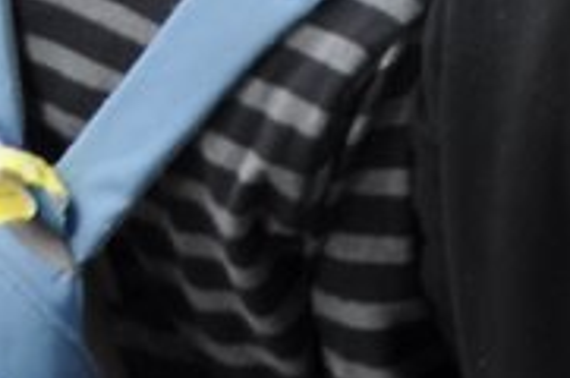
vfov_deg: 8.2
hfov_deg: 10.7
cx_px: 1534
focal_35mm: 153
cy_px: -548
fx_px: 2418
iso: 250
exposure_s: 1/160
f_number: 4.5
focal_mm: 18
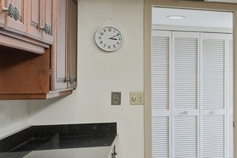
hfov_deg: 28.6
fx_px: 362
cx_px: 320
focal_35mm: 55
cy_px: 76
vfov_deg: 24.6
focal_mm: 16
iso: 200
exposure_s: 1/30
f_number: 9
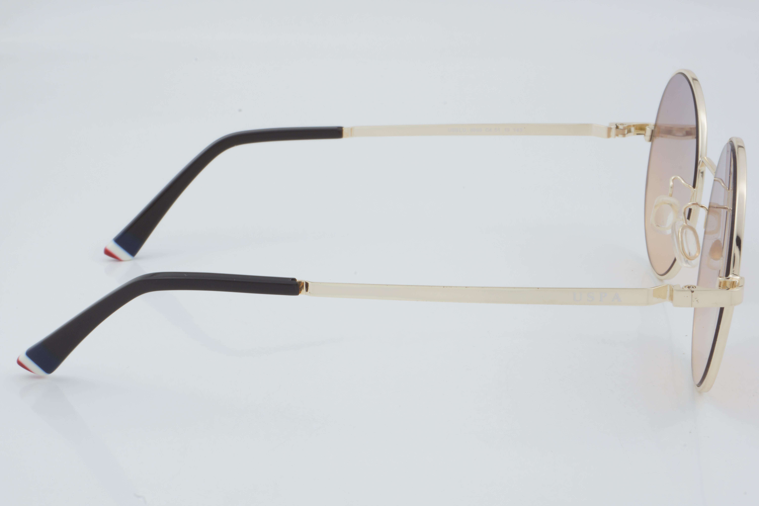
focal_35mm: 75
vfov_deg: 18.2
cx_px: 380
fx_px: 1581
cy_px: 253
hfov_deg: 27.0
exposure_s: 1/3
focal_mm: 50
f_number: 32
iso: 100
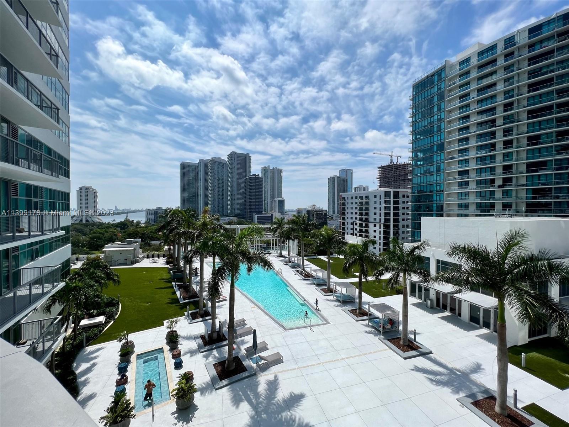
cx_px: 284
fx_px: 214
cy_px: 214
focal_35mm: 13
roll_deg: -0.5
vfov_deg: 89.9
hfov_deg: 106.2
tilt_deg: -1.4
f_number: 1.8
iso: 32
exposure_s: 1/2801
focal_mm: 1.57
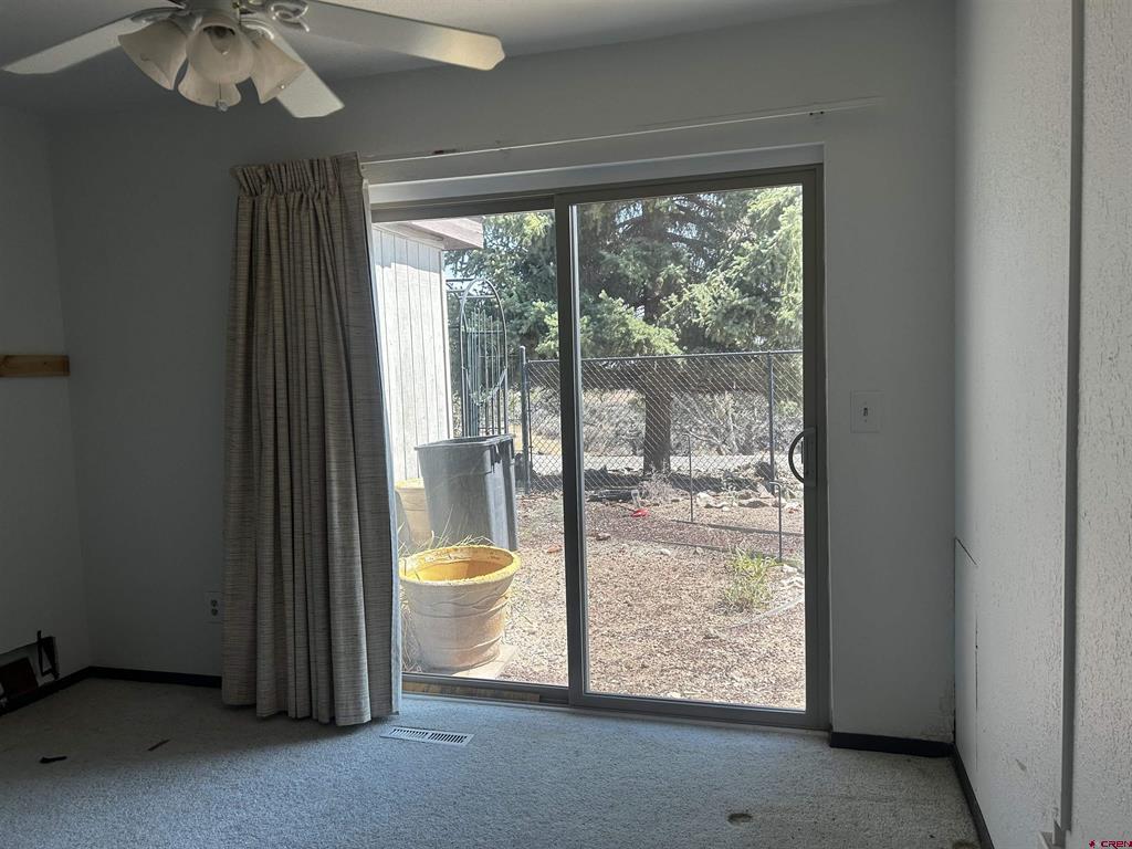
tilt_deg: -4.6
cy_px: 424
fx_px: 850
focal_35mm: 26
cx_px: 566
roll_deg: +2.2
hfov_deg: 67.3
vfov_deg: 53.1
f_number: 1.5
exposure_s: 1/509
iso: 50
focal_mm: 5.7
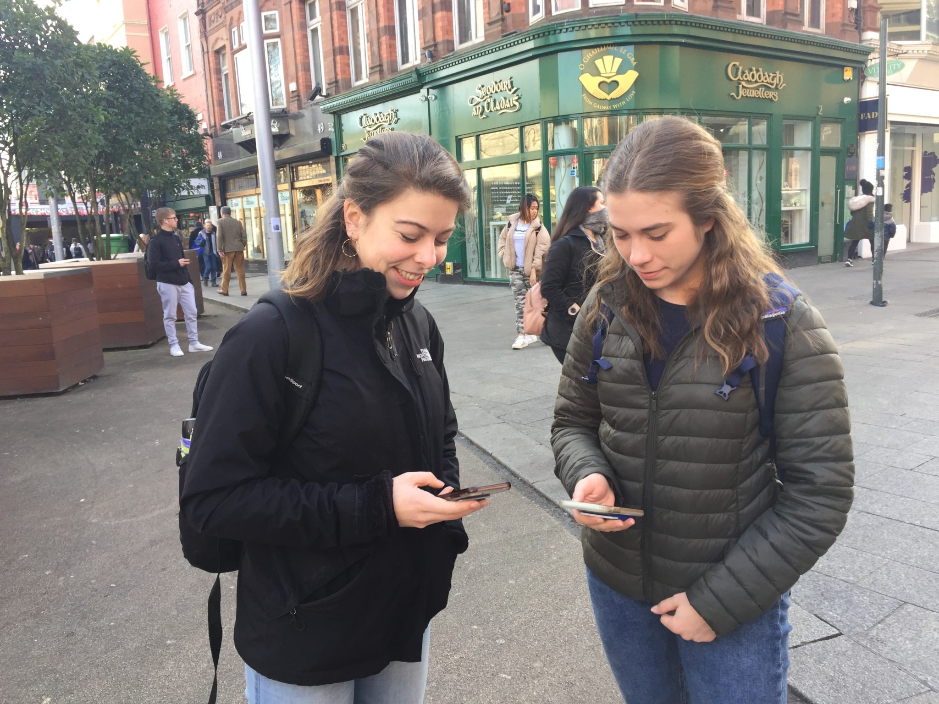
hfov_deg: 61.7
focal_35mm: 29
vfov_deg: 48.2
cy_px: 352
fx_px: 787
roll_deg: +3.0
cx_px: 470
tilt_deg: -8.9
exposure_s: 1/100
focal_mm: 4.15
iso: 40
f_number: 2.2
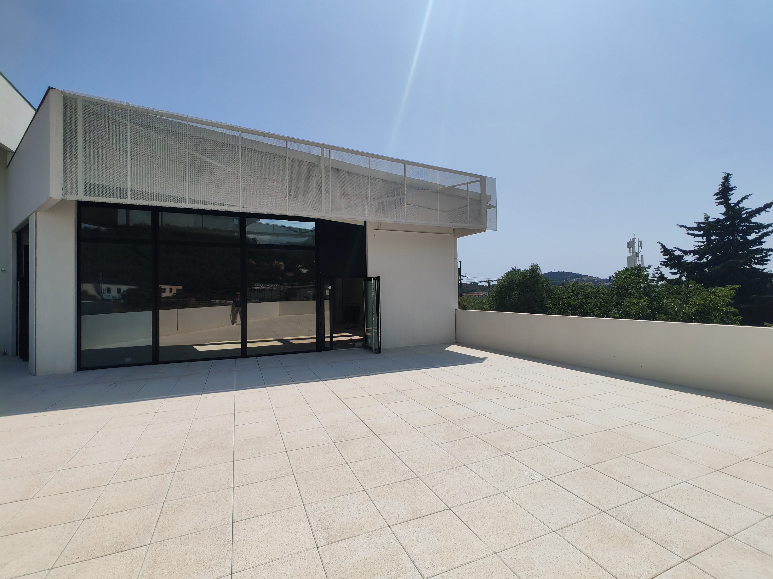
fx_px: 357
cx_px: 386
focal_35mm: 16
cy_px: 290
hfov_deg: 94.5
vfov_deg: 78.1
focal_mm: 1.96
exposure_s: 1/2300
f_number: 2.2
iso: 50
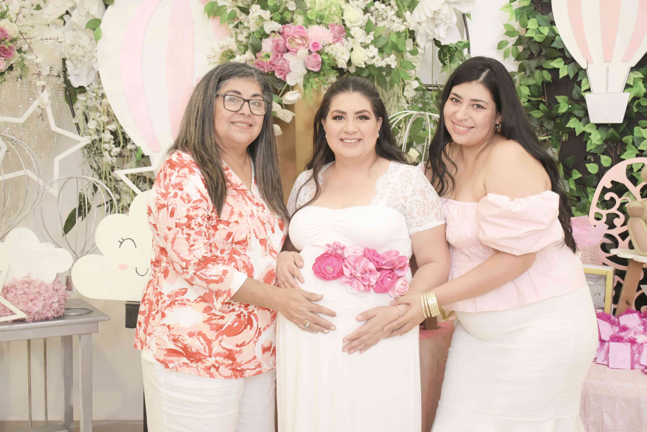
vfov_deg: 29.9
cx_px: 357
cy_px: 227
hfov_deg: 43.5
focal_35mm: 45
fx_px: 809
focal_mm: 26
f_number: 4
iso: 1600
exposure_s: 1/80
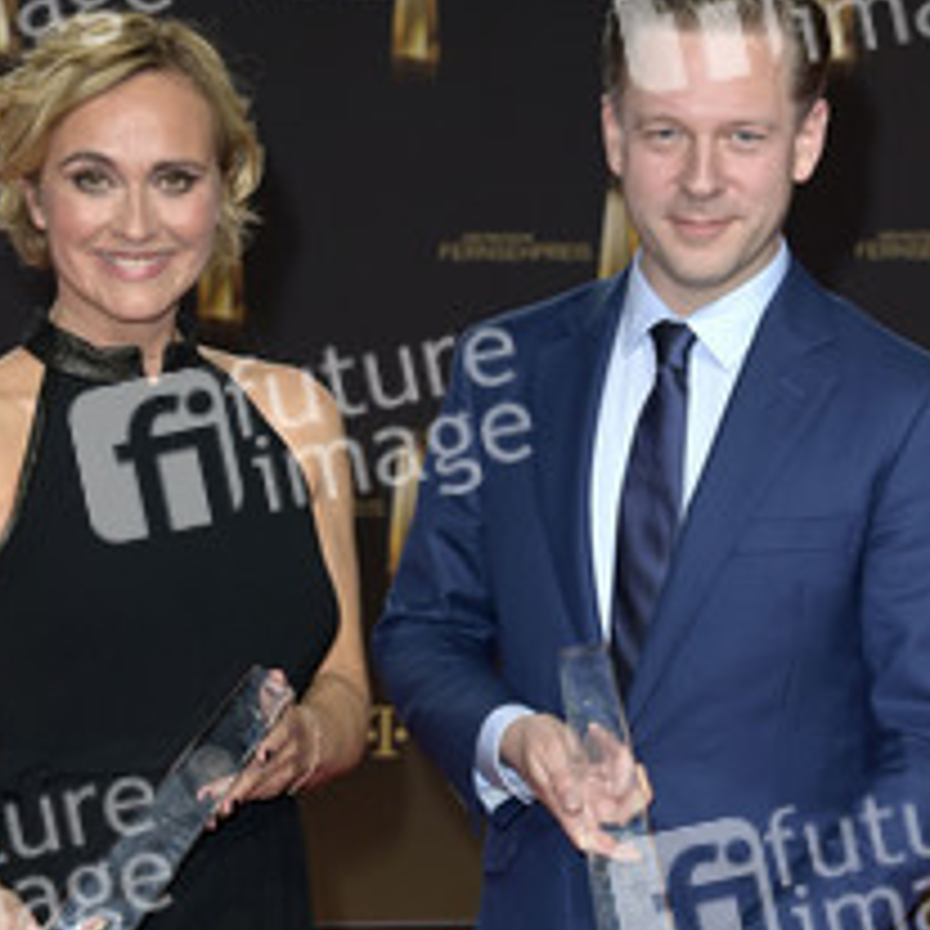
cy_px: 660
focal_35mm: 128
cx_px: 431
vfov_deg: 13.6
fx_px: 3891
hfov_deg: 13.6
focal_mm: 78
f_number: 6.3
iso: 800
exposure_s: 1/125
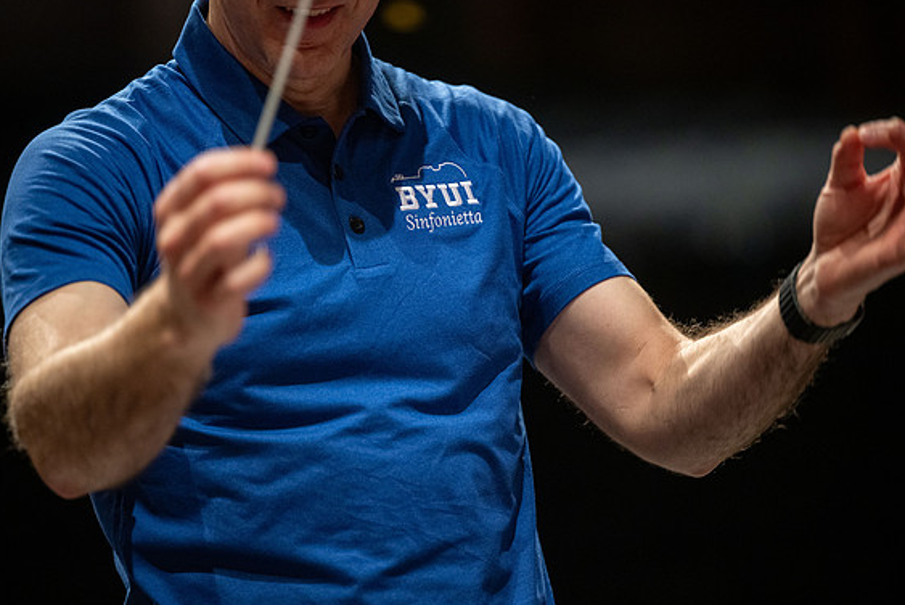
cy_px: 305
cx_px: 460
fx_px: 5181
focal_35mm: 206
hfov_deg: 10.0
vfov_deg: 6.7
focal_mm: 200
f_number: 2.8
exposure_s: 1/320
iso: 3200
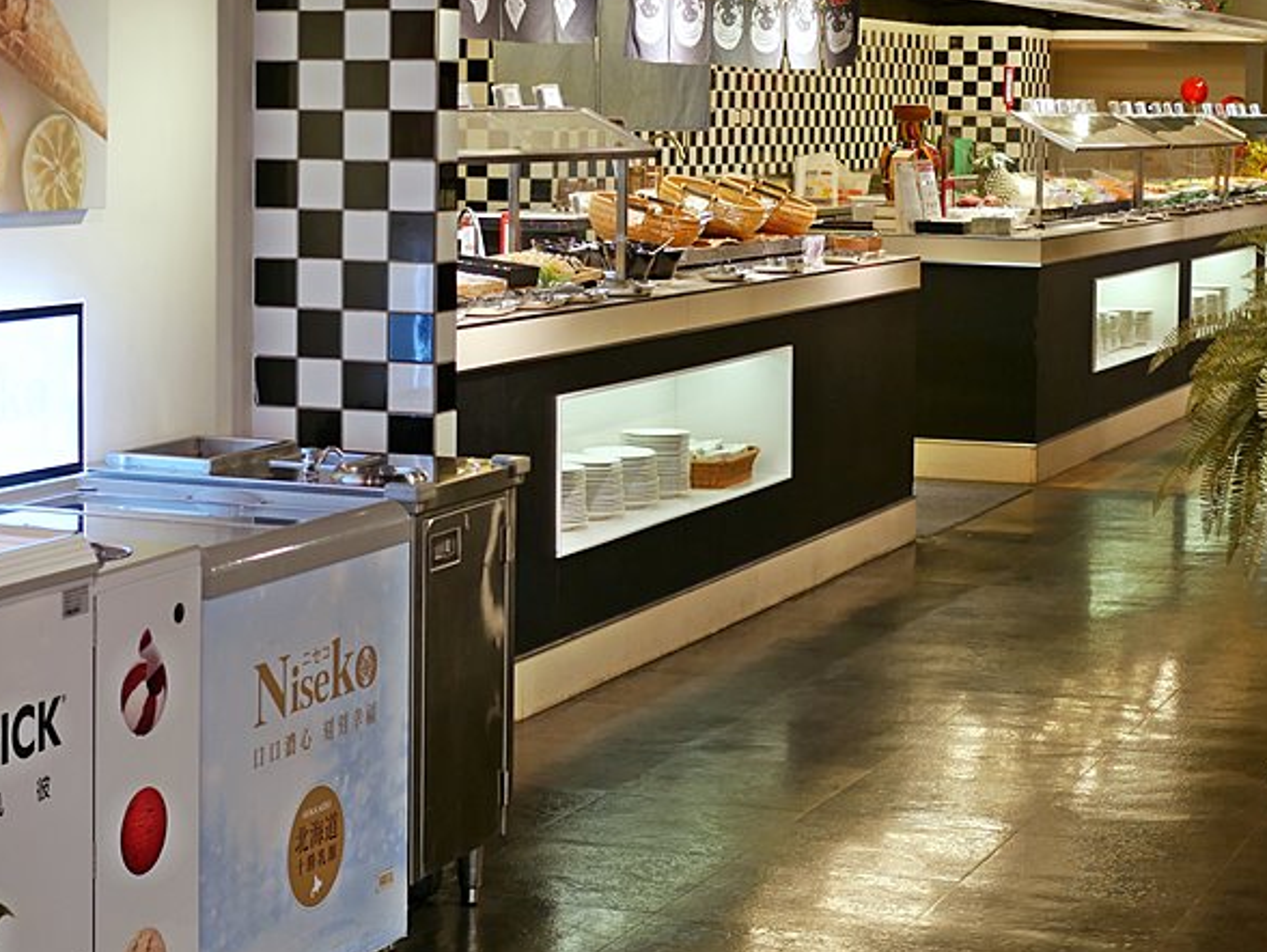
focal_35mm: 85
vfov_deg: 17.3
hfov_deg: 23.0
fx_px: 3114
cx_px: 614
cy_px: 292
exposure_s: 1/60
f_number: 1.8
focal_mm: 25
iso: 320
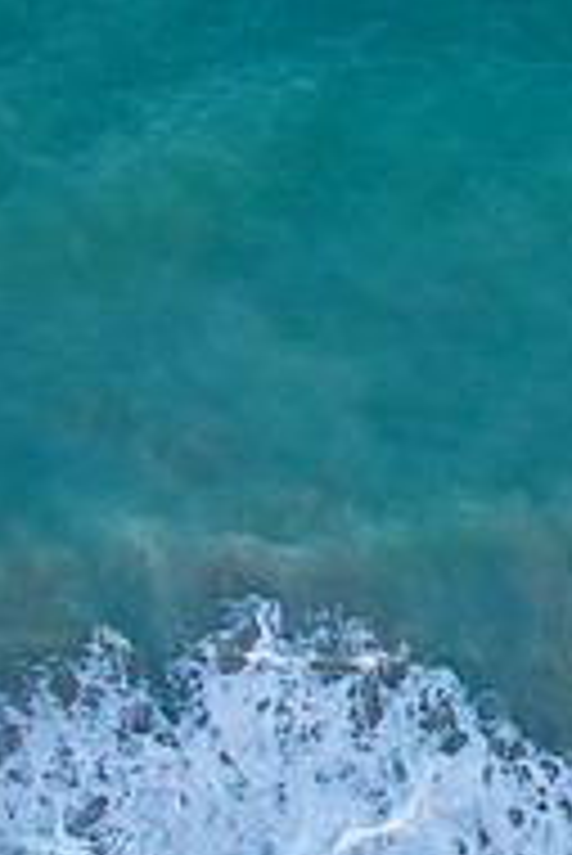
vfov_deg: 29.0
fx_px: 1594
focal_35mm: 67
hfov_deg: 15.0
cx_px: 1261
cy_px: 754
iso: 100
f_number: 2.8
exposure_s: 1/160
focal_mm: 8.38
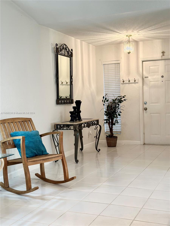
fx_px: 314
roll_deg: +0.8
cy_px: 113
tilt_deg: -2.8
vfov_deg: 39.7
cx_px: 85
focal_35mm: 48
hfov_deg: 30.3
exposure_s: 1/60
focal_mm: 6.86
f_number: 1.78
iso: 125
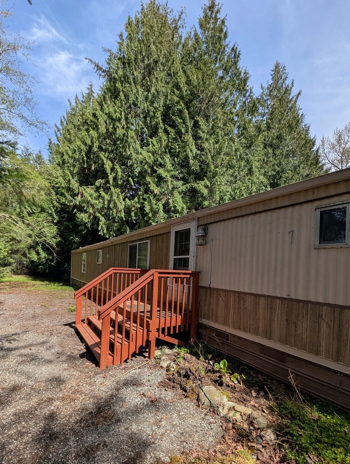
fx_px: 188
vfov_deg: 101.1
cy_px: 268
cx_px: 167
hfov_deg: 85.8
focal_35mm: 14
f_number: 1.7
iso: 59
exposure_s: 1/2924
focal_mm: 2.02
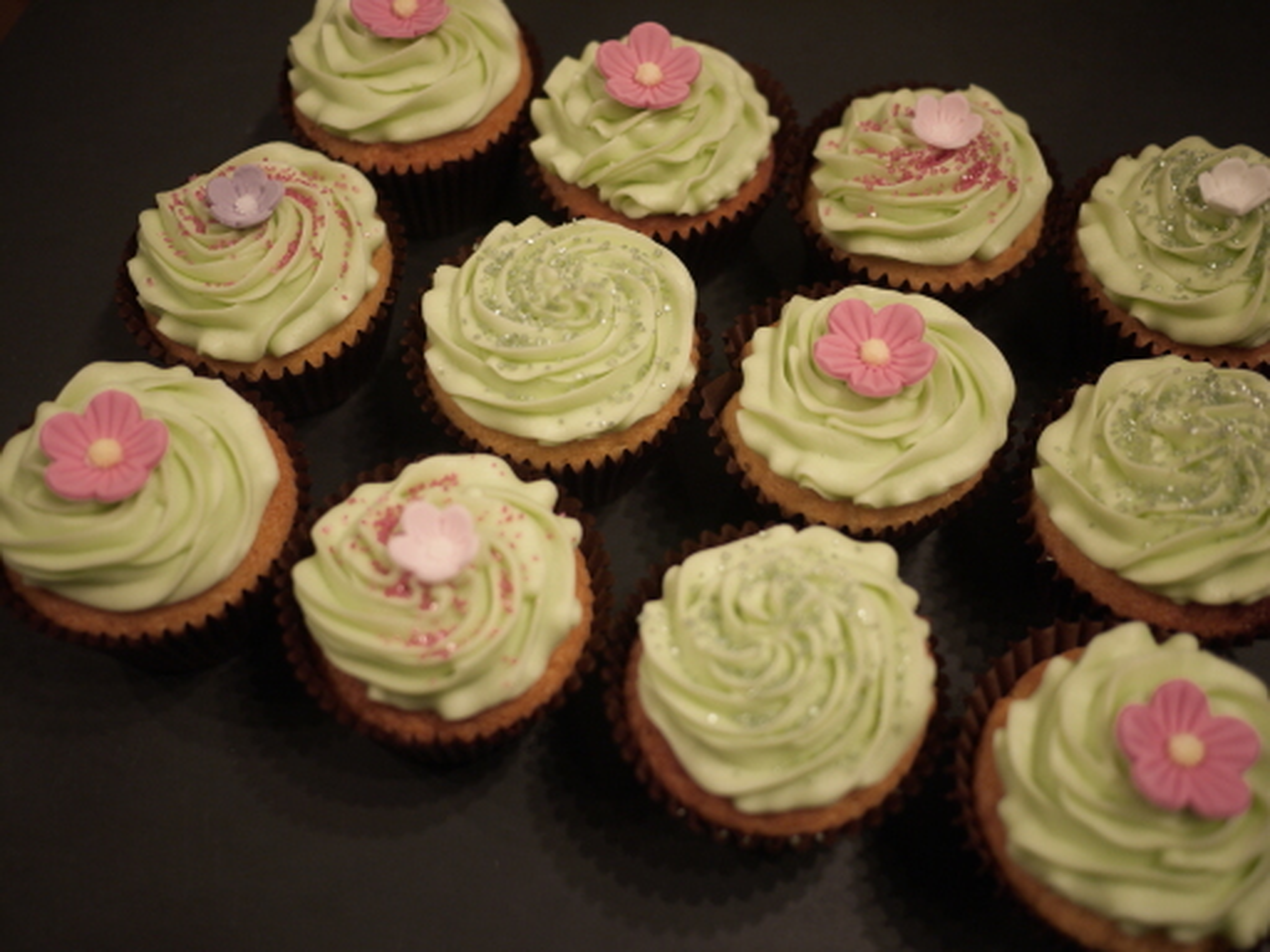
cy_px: 476
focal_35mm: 40
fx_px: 1468
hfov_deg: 46.8
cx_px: 635
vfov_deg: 36.0
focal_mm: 20
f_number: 1.7
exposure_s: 1/100
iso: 100
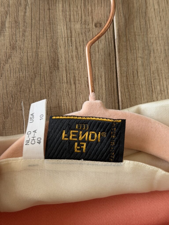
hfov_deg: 30.3
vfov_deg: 39.7
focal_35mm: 48
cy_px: 112
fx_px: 312
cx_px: 84
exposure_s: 1/121
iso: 64
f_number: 1.78
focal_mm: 6.76
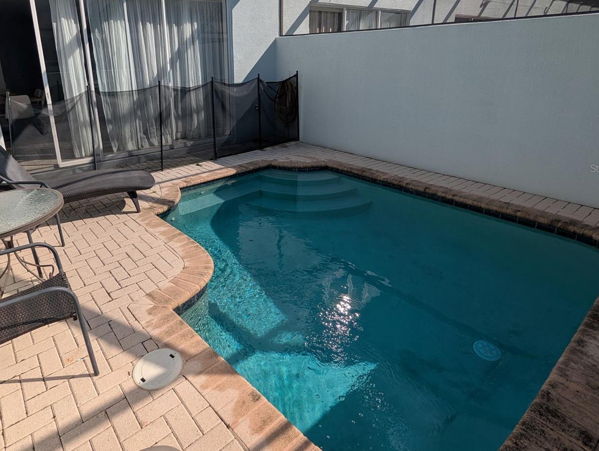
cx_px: 244
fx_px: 364
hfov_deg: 78.1
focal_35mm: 21
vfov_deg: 62.7
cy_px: 168
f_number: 2.2
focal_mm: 2.35
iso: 48
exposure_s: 1/1520
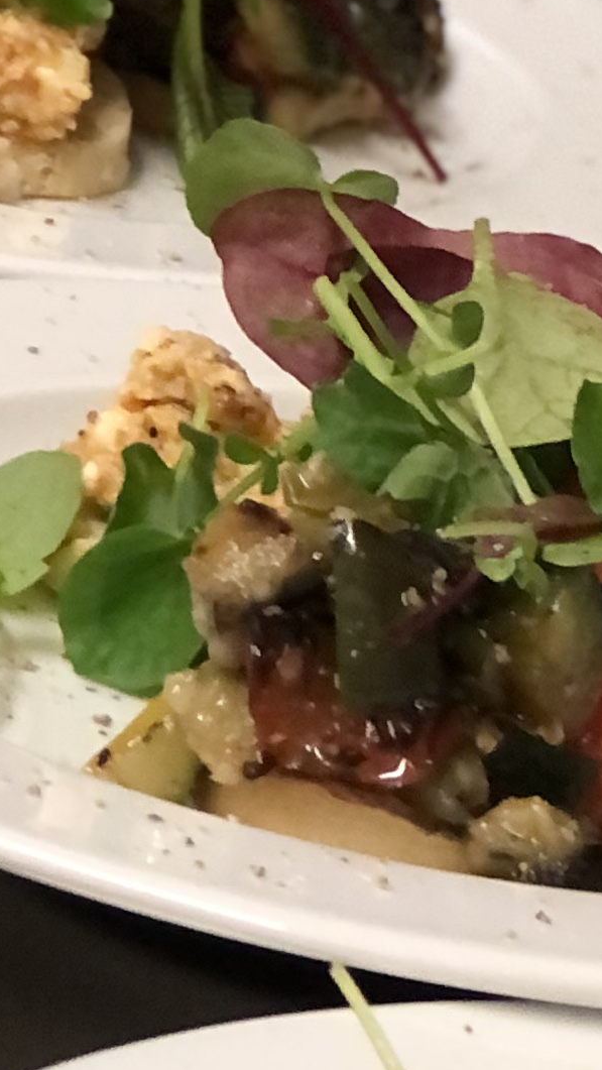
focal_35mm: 236
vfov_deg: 9.1
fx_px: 6696
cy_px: 179
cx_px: 986
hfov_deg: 5.1
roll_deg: -11.8
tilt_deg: -15.6
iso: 200
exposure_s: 1/33
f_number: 2.8
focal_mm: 6.6
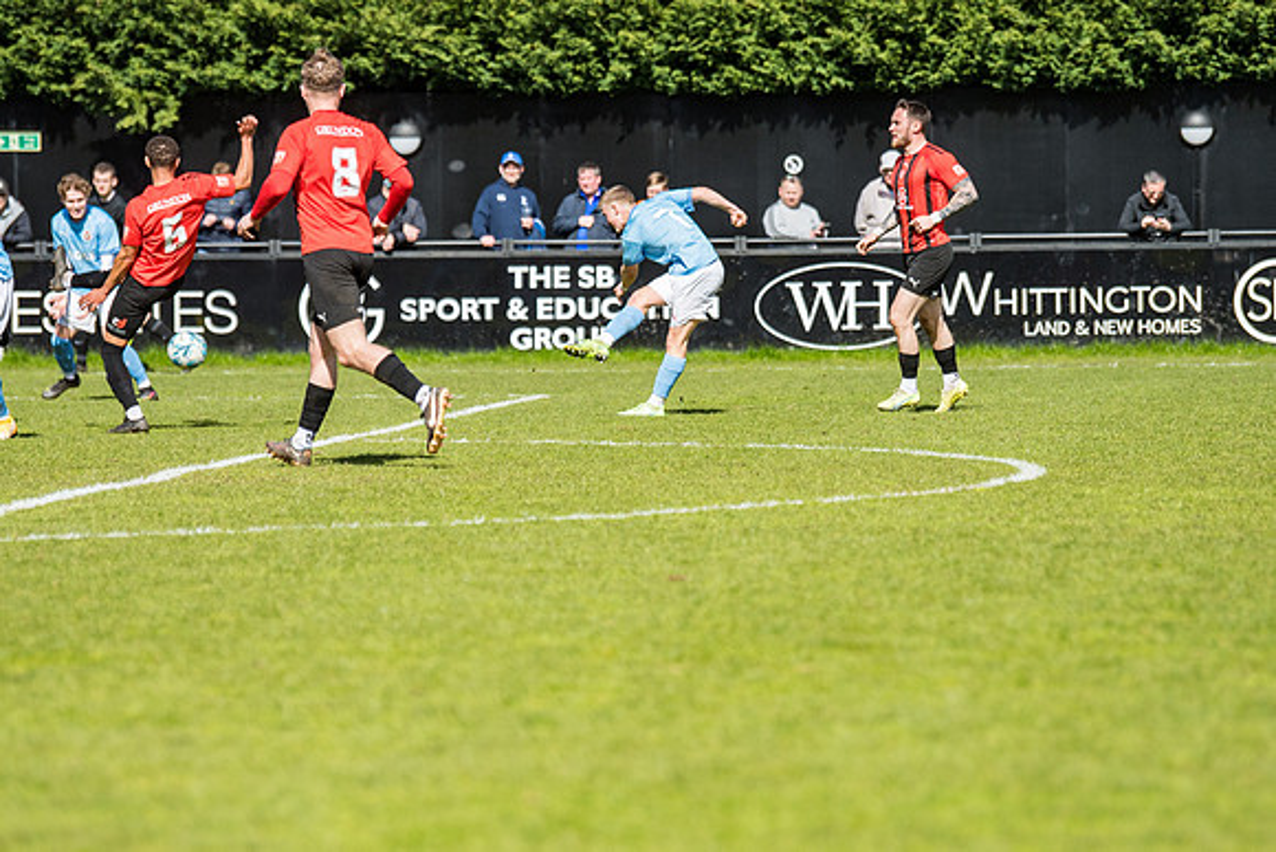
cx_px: 638
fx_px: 7976
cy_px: 426
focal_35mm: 225
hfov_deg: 9.1
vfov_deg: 6.1
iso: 400
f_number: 3.2
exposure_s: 1/8000
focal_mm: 150
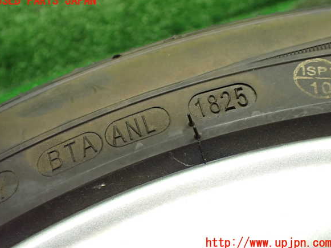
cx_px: 164
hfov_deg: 58.4
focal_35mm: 31
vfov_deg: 45.4
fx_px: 296
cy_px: 122
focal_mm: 5.4
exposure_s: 1/100
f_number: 2.3
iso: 800
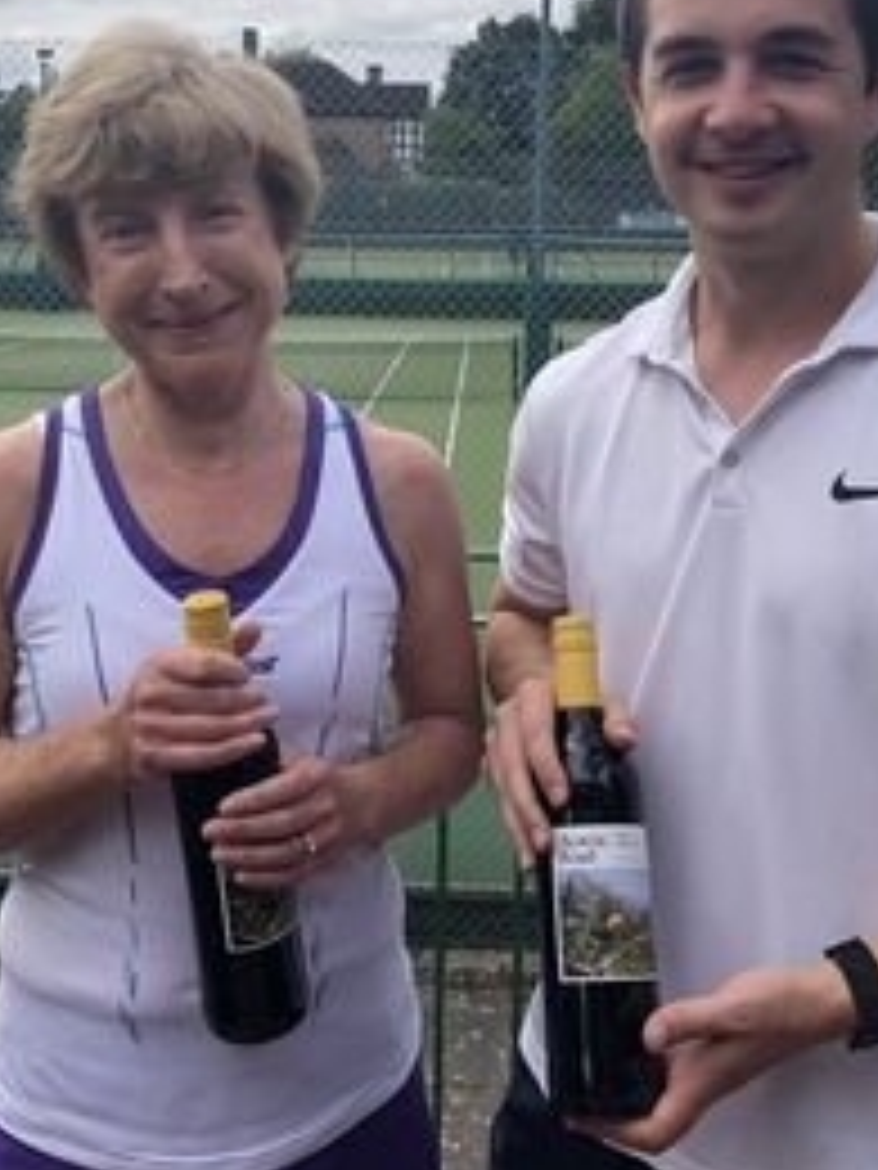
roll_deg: -0.9
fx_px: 1454
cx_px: 414
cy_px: 396
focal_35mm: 43
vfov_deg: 43.3
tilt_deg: -5.9
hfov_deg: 33.6
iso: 20
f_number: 1.8
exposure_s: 1/1066
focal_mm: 4
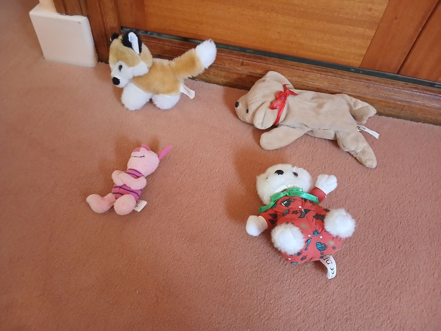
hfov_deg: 65.3
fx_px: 344
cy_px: 166
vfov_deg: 51.4
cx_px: 220
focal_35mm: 27
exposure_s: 1/25
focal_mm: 3.98
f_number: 1.8
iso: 400
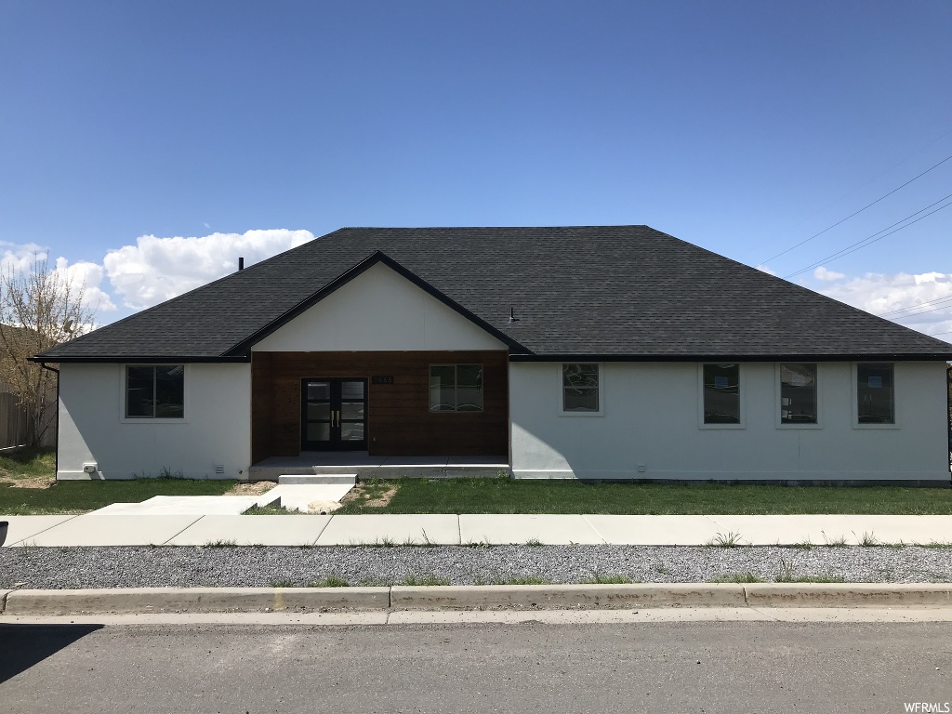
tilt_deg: +1.9
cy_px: 357
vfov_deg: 49.7
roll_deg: +0.1
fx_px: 770
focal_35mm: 28
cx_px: 476
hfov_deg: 63.4
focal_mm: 3.99
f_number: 1.8
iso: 20
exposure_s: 1/3195
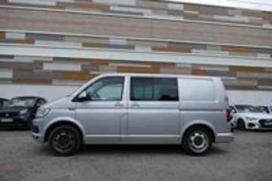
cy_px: 90
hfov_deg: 71.6
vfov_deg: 51.2
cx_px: 136
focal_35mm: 25
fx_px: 189
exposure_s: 1/60
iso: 160
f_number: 2.8
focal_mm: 9.12
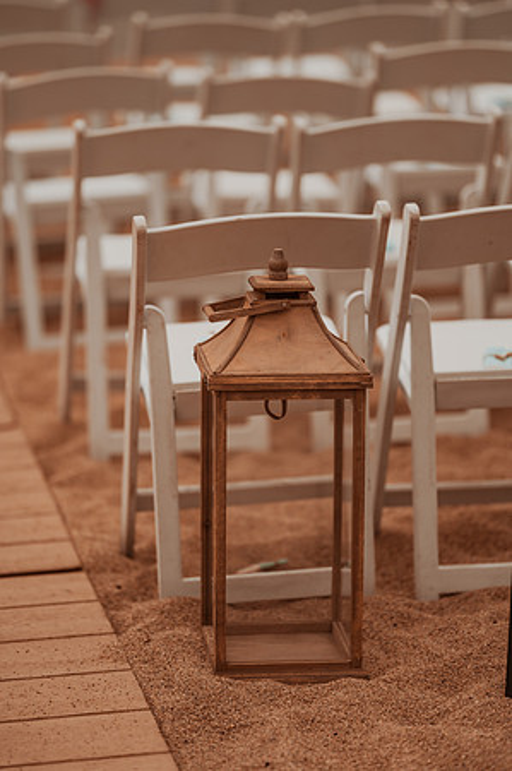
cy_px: 386
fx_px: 2886
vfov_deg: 15.2
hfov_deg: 10.1
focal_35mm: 135
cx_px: 256
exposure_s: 1/1600
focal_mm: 135
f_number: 1.8
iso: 160
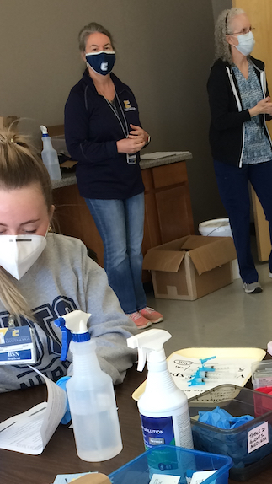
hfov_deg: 17.8
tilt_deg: -21.9
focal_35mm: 66
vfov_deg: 30.9
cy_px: 400
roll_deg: +6.9
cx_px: 279
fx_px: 846
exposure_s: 1/30
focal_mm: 4.15
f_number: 2.2
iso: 40
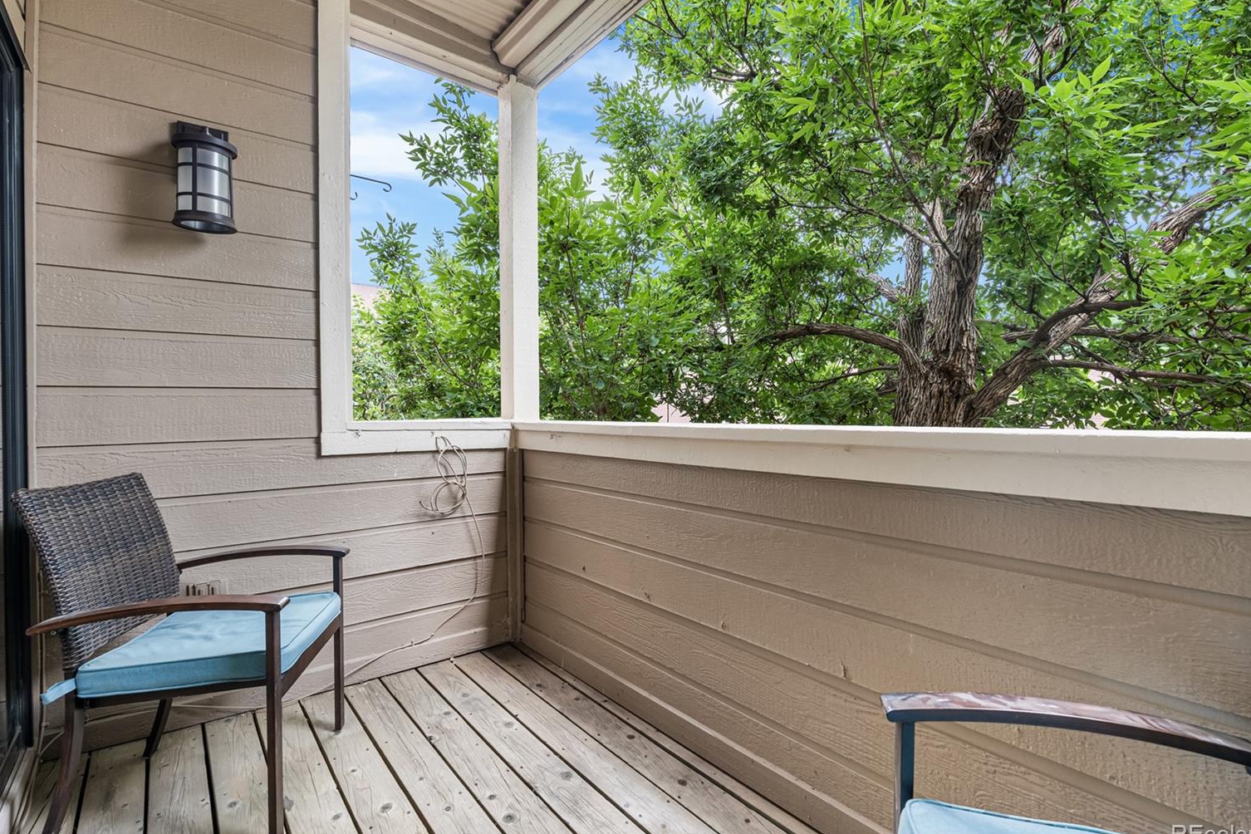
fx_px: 591
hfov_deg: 93.3
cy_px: 409
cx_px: 641
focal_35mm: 17
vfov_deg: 70.4
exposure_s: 1/6
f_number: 8
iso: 160
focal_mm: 16
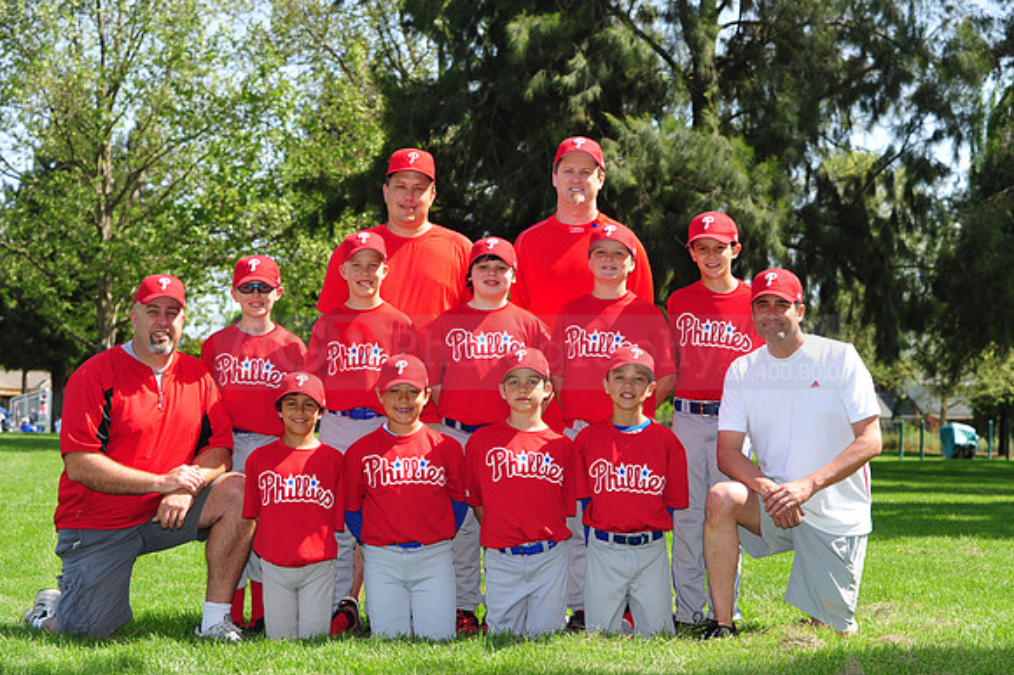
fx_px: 2421
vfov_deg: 15.9
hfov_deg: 23.7
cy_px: 338
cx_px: 507
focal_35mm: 86
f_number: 8
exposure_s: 1/250
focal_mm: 86
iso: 200
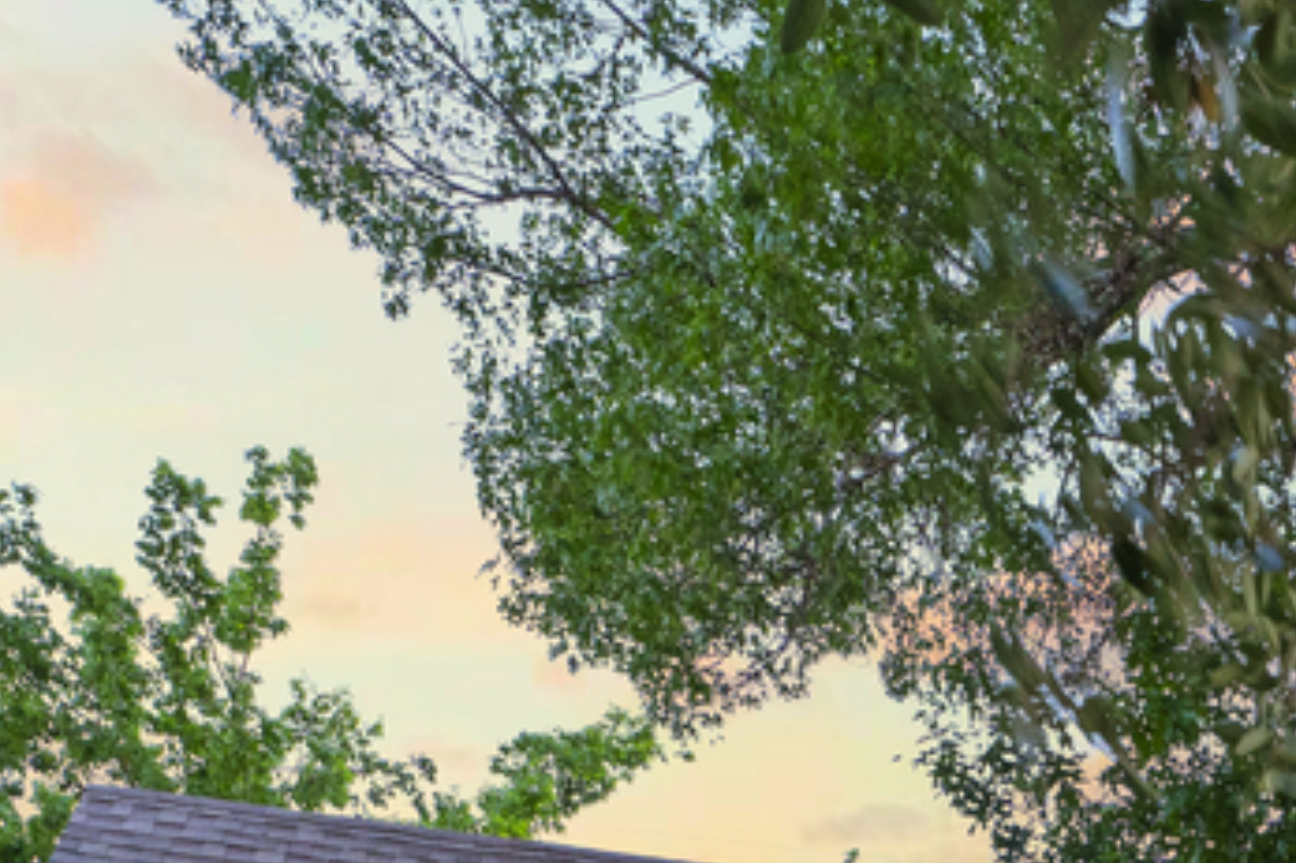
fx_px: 2535
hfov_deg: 24.6
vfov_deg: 14.9
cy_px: 1846
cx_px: 1735
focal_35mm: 70
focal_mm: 15.1
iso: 1000
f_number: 9
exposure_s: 1/4
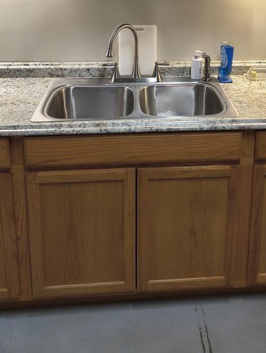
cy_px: 51
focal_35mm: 43
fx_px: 440
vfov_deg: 41.2
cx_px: 179
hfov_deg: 33.3
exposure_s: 1/120
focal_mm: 4.68
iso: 738
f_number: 1.7
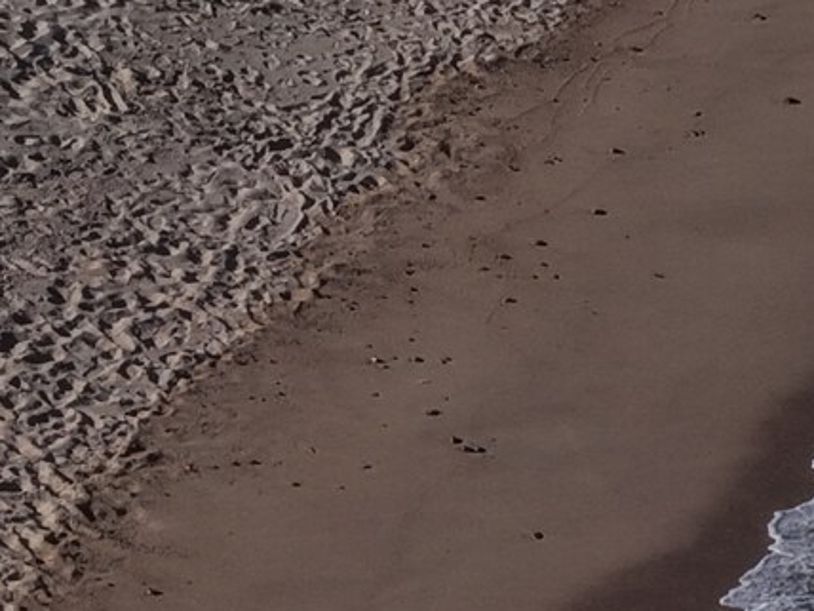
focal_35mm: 1004
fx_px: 23609
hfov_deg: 2.0
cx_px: 72
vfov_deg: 1.5
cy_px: -371
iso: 250
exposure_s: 1/1600
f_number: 2.8
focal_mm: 40
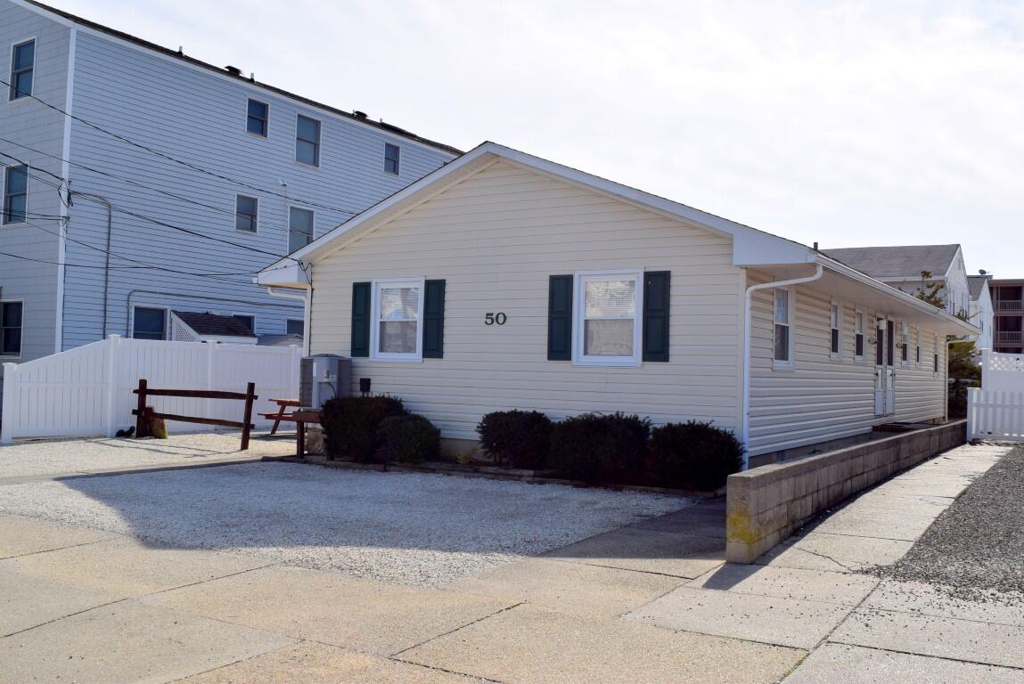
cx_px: 512
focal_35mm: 33
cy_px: 342
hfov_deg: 57.2
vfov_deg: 40.0
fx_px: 939
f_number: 14
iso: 100
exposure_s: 1/200
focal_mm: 22
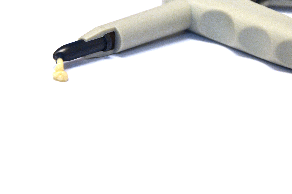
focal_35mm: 145
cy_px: 53
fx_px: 1176
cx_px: 192
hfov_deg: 14.1
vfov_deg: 9.4
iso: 500
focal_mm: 62
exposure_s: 1/60
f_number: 5.3
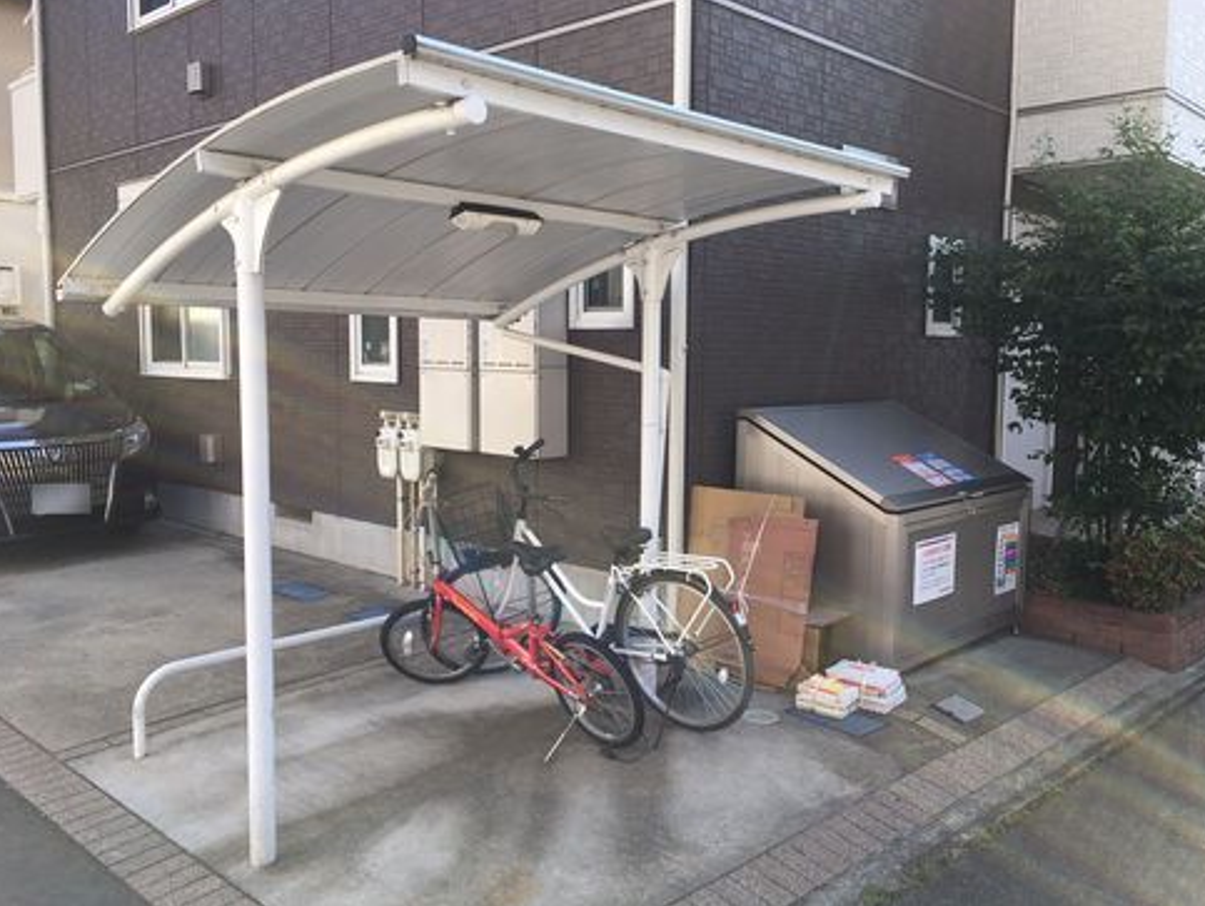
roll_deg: +0.1
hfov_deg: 59.9
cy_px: 443
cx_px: 609
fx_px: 1045
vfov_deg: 46.8
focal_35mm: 30
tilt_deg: -3.6
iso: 25
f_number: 2.2
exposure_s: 1/549
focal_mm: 4.15
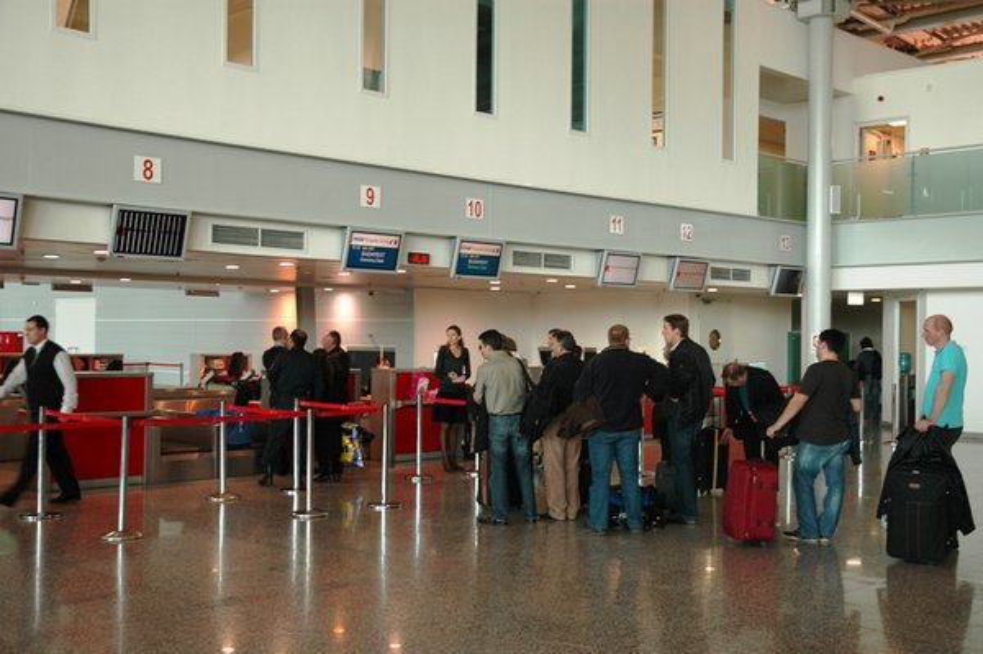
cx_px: 492
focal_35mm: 44
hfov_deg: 45.0
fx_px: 1187
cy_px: 327
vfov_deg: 30.8
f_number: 4
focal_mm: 29
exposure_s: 1/30
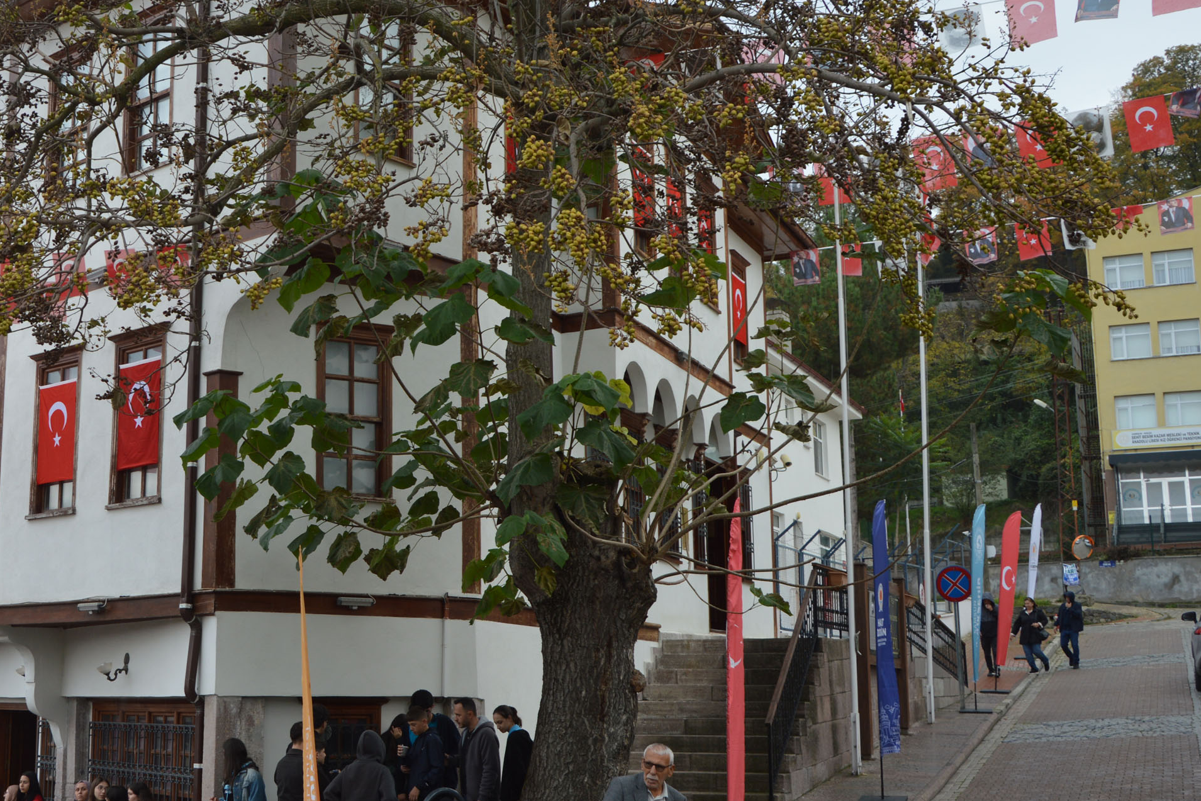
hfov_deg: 39.4
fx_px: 1635
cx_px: 322
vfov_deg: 27.5
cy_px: 397
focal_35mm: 49
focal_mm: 22
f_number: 5.6
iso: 100
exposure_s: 1/125
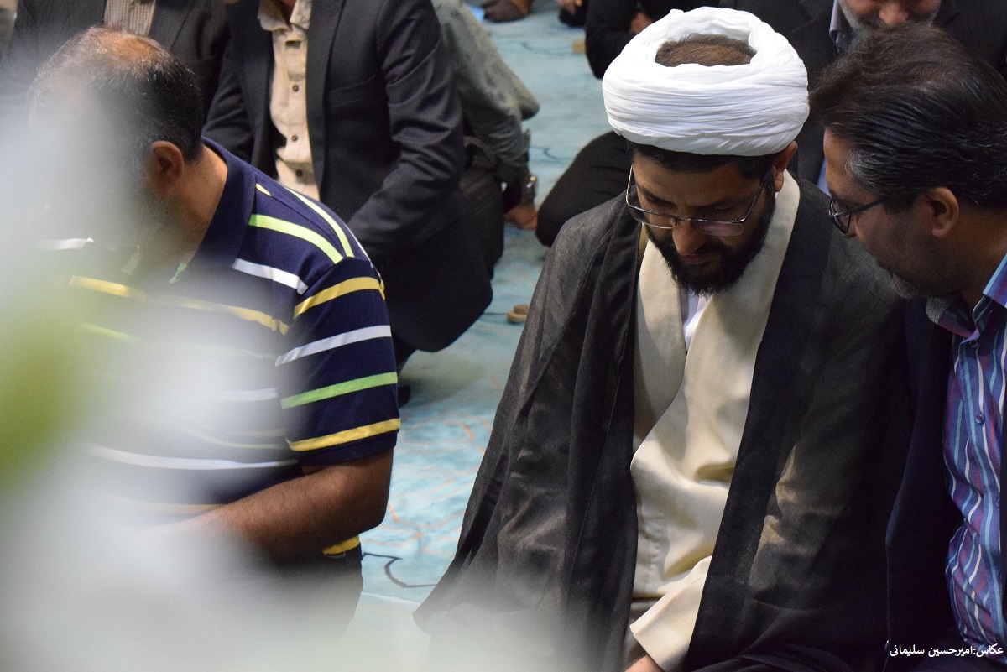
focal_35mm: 82
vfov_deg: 16.6
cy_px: 336
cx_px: 504
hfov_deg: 24.6
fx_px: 2308
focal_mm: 55
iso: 5000
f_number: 5.6
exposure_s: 1/60
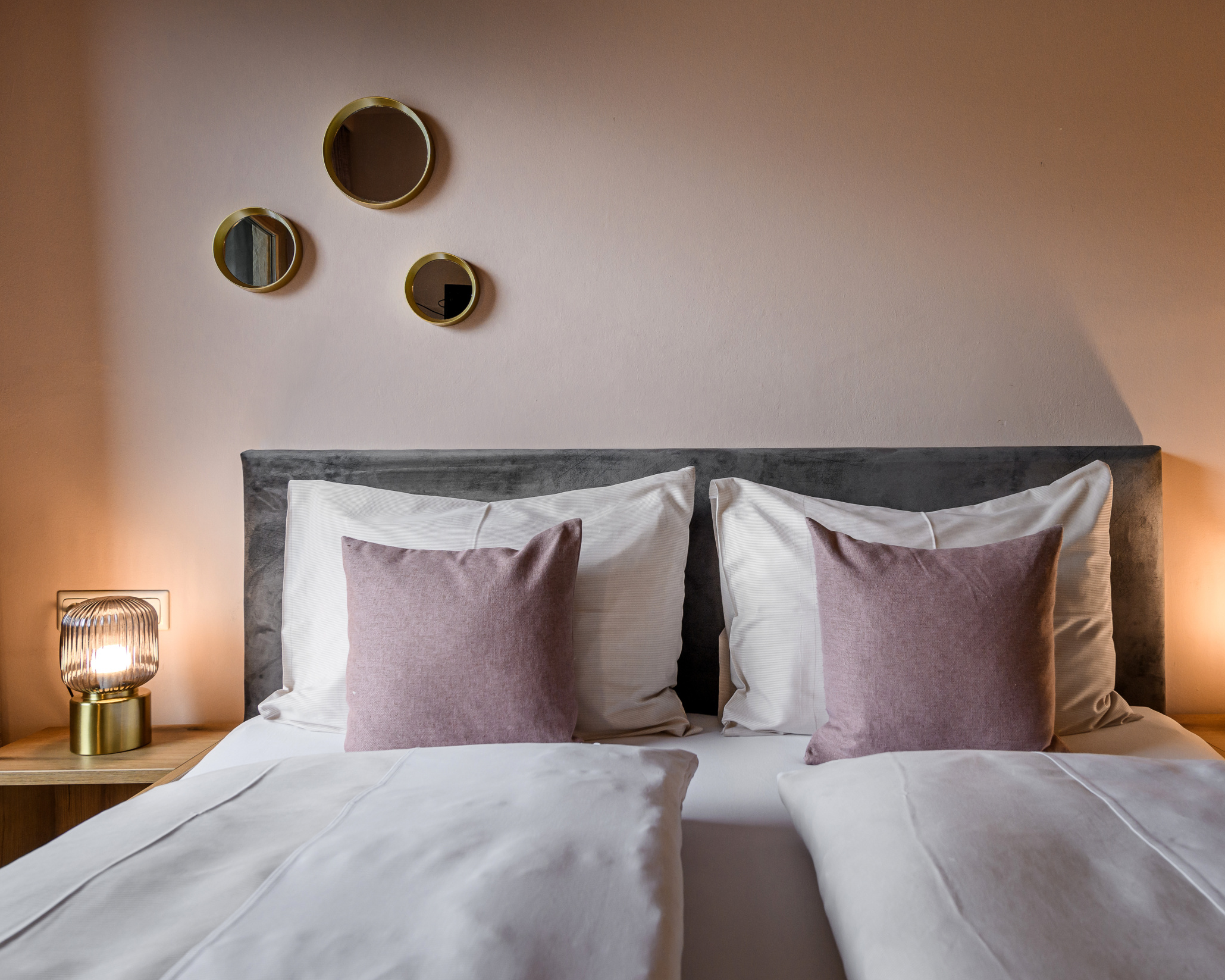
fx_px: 1015
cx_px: 695
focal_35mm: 28
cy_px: 481
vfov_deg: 51.5
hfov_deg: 62.0
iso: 400
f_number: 6.7
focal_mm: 20
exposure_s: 1/60
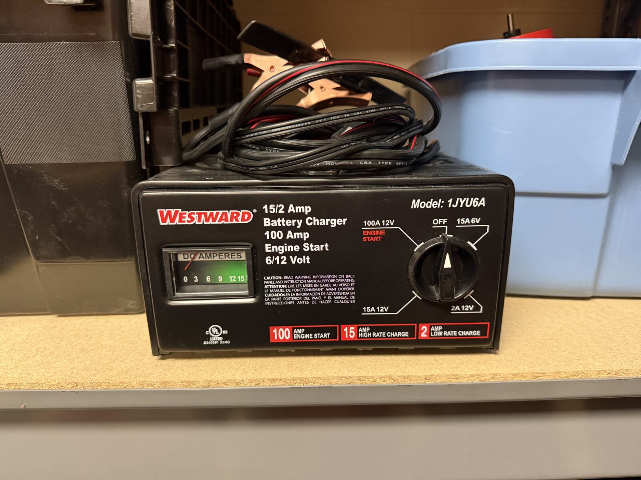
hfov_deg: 71.6
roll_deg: +1.1
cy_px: 240
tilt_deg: -16.9
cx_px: 320
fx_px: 444
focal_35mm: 24
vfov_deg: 56.8
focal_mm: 6.76
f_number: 1.78
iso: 640
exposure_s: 1/60
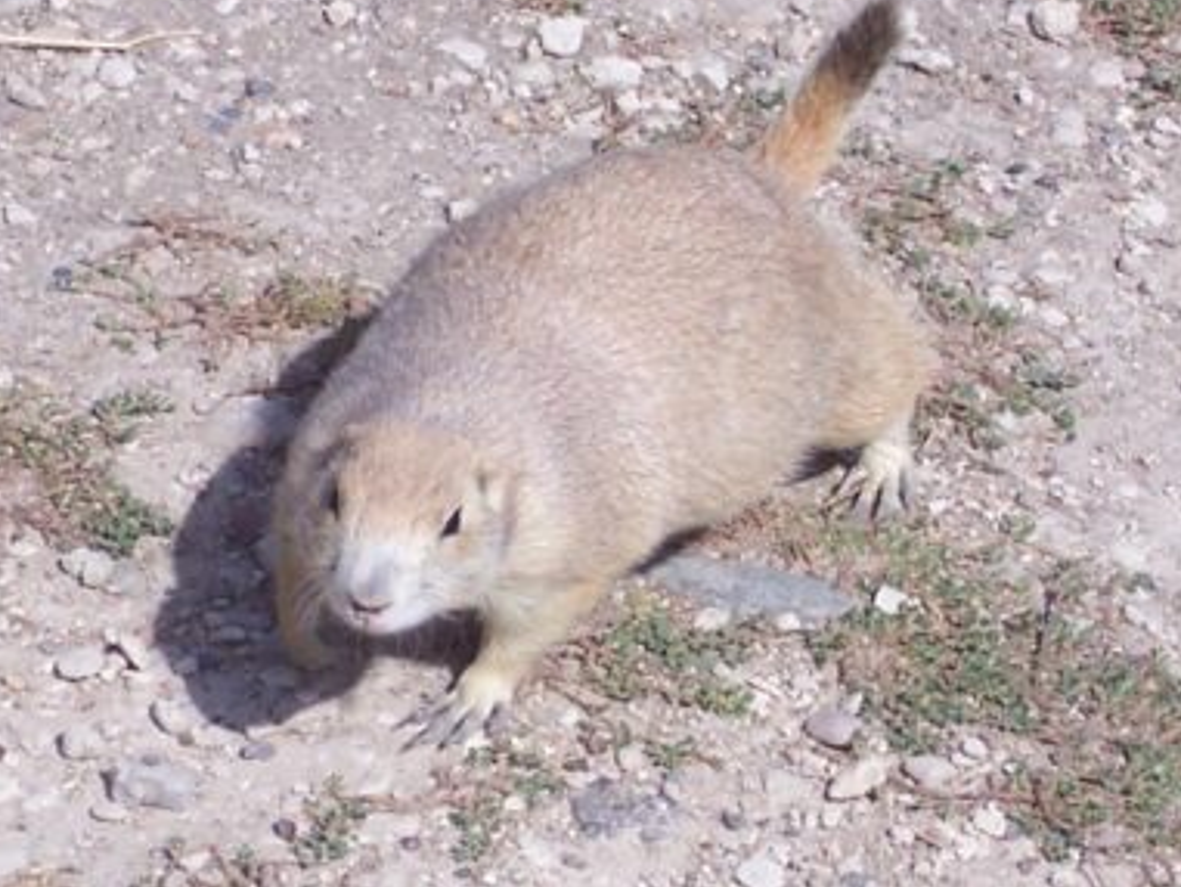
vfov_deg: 5.4
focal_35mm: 274
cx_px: 220
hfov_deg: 7.2
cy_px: 595
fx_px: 9351
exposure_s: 1/750
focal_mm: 16.8
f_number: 4.6
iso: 80
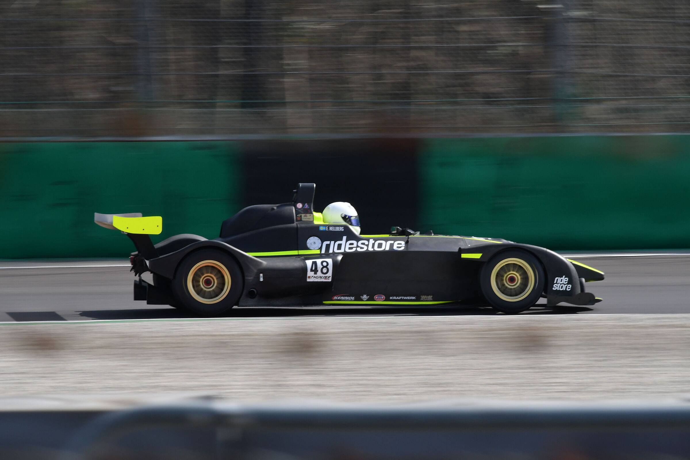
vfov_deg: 3.1
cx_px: 345
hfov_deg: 4.6
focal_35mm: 450
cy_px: 230
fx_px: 8624
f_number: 16
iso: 250
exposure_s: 1/200
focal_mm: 300
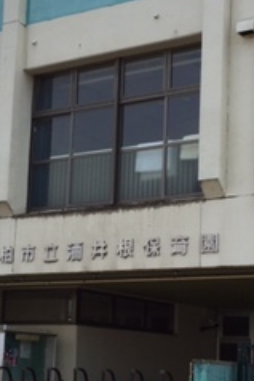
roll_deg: -3.6
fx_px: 856
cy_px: 239
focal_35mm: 81
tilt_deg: +8.5
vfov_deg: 25.0
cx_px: 118
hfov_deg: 16.9
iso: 32
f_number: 2.2
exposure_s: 1/1412
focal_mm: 4.15
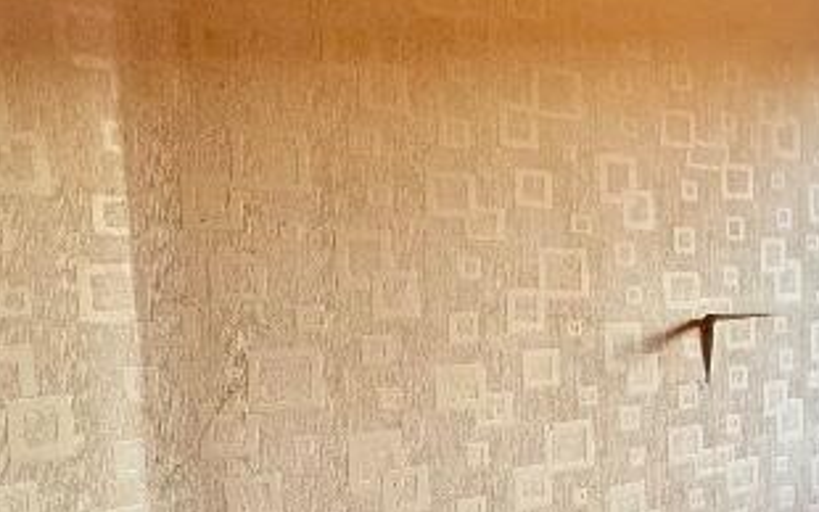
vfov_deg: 25.7
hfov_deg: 37.3
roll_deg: +0.8
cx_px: 793
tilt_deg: -7.8
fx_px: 1094
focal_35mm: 49
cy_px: 441
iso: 160
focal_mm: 2.22
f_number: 2.2
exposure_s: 1/100
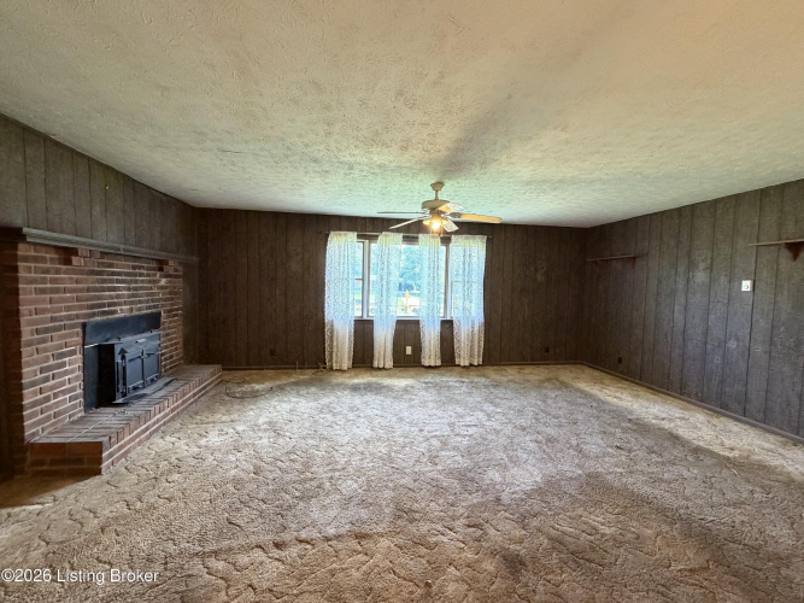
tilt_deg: -2.7
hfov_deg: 102.1
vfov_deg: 85.7
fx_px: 325
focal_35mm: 14
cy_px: 302
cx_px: 402
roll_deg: -0.5
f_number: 2.2
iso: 500
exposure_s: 1/60
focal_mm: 2.22
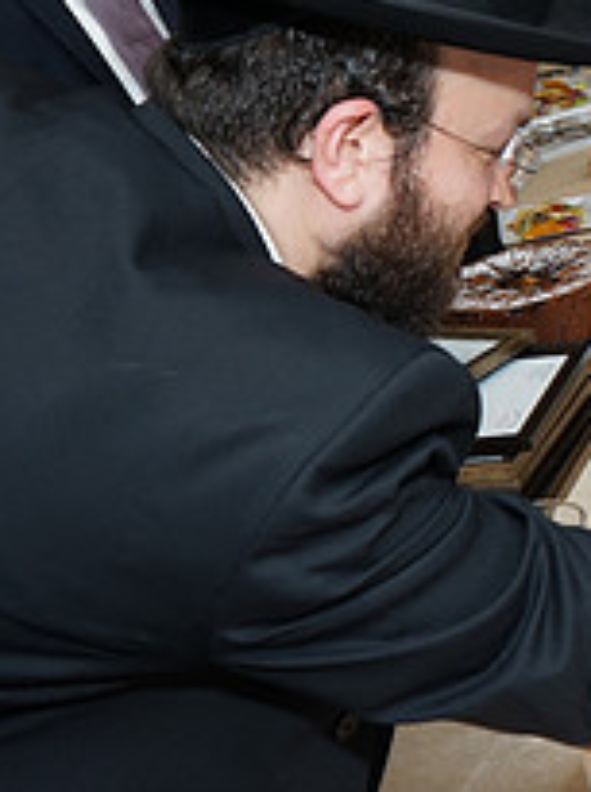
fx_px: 2055
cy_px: 60
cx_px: 865
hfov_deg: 15.2
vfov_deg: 21.3
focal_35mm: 90
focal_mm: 33
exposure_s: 1/100
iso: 640
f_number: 6.3
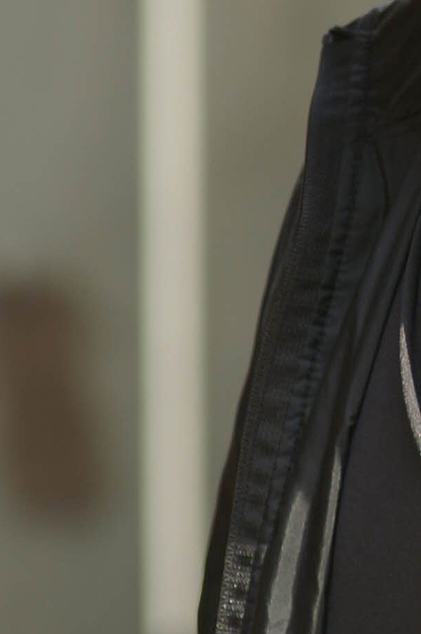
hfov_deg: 1.4
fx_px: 17363
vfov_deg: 2.1
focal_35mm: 988
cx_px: 508
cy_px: 132
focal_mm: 200
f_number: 4.5
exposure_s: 1/300
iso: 200
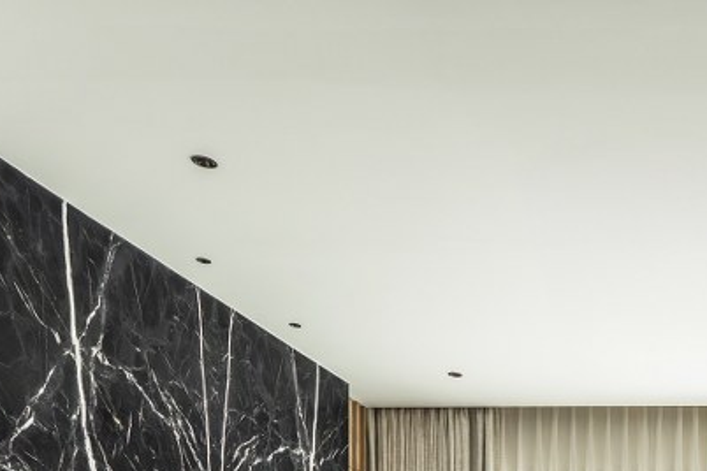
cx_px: 874
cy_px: 735
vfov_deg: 21.5
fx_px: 1002
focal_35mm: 51
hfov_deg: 31.6
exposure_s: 1
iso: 1000
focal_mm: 16
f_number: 8
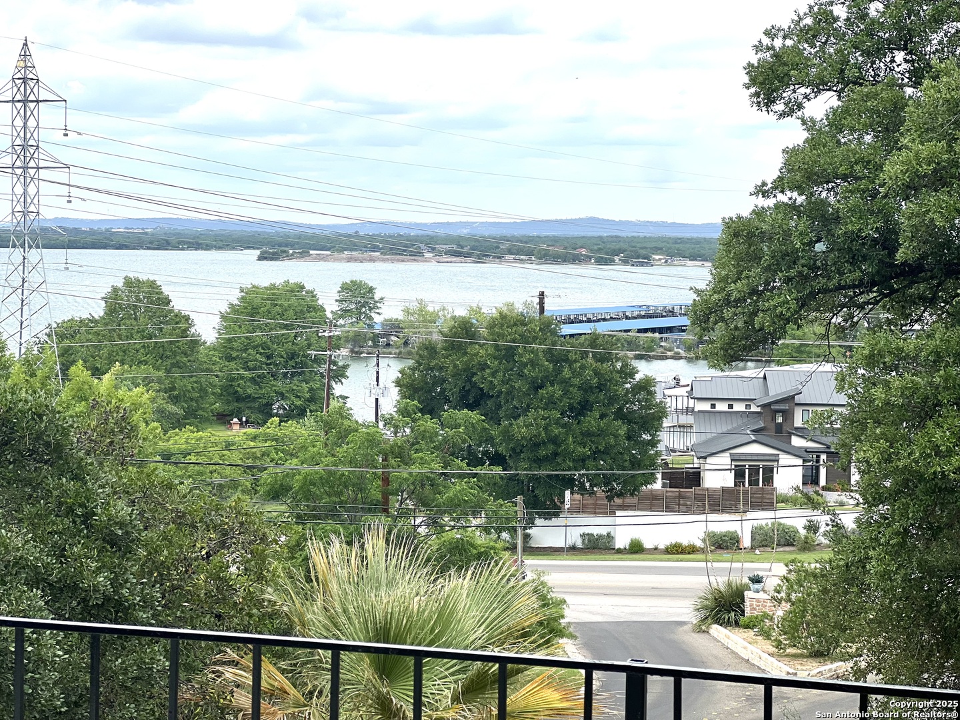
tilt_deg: -2.6
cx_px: 480
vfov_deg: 19.1
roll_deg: -0.8
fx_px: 2135
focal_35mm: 77
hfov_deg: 25.3
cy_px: 360
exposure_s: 1/475
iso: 32
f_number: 2.8
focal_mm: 9
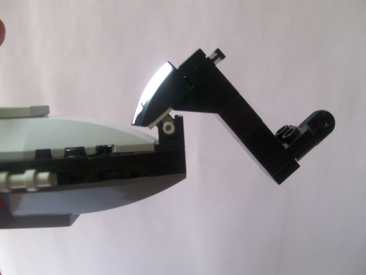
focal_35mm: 36
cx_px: 183
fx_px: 381
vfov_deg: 39.7
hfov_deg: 51.4
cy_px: 138
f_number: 2.7
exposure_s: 1/52.3
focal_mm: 6
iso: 80
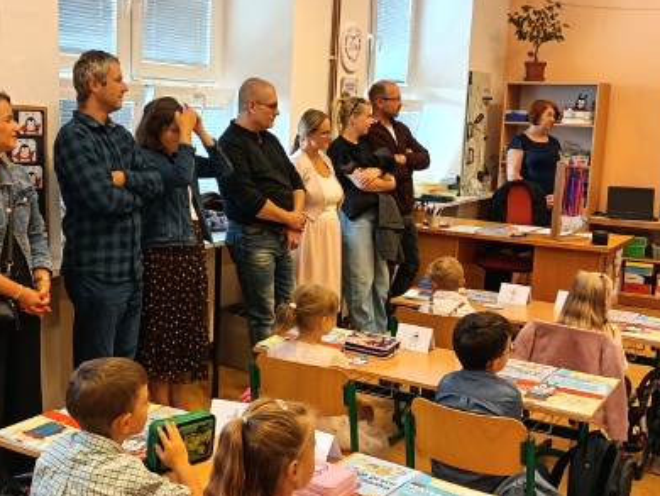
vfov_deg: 30.3
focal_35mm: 48
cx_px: 269
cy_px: 269
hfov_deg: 39.5
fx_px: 916
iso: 1796
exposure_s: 1/100
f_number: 1.75
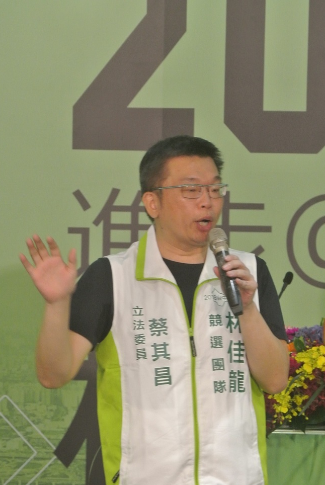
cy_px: 353
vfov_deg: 6.6
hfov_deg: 4.4
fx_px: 4196
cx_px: 183
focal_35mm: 311
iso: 560
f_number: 4.8
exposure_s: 1/60
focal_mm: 74.3
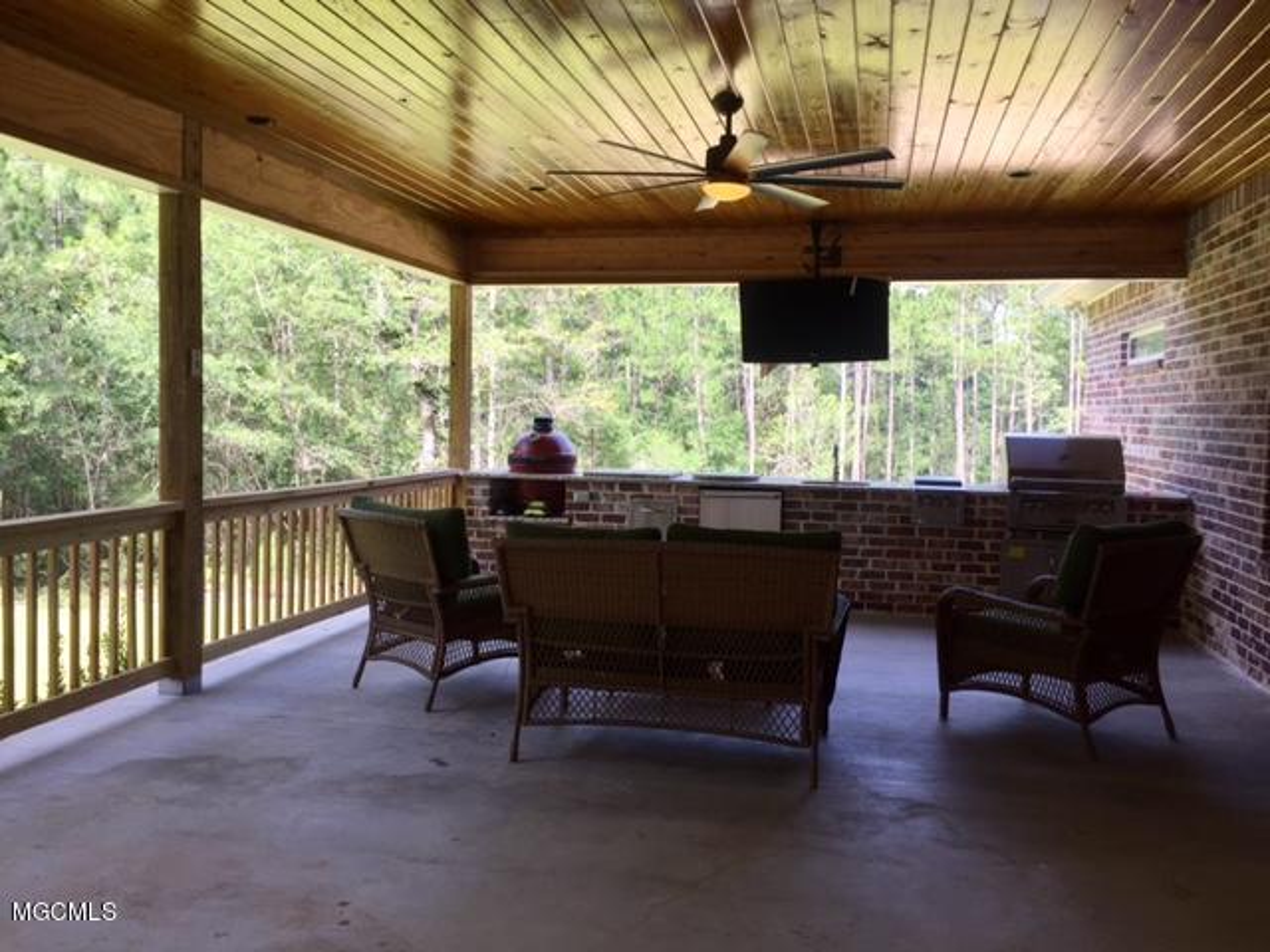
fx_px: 1064
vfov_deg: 48.2
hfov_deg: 61.7
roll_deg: -1.7
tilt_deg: -3.9
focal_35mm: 29
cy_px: 476
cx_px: 635
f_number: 2.2
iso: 32
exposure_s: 1/181
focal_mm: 4.15
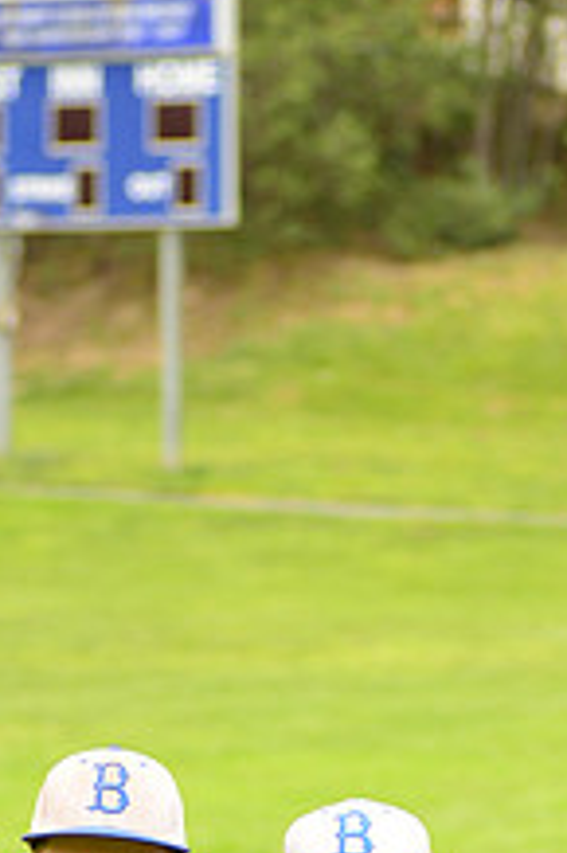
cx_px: 346
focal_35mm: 309
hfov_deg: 4.4
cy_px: 1076
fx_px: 7311
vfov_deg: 6.6
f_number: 5
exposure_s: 1/250
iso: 160
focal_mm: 116
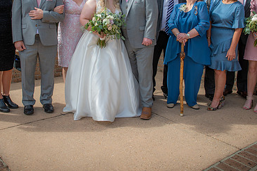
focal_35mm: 44
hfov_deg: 44.5
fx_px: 314
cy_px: 45
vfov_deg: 30.1
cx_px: 120
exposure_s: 1/160
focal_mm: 28
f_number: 5.6
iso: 50
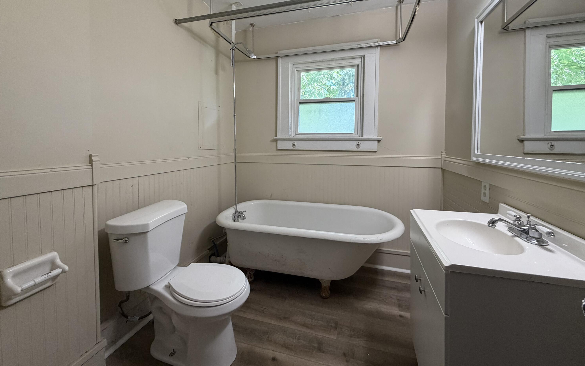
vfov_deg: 74.2
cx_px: 291
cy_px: 153
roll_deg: -0.1
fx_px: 239
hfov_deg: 101.5
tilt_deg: -2.2
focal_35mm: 15
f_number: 2.2
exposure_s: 1/60
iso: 250
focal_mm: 2.22
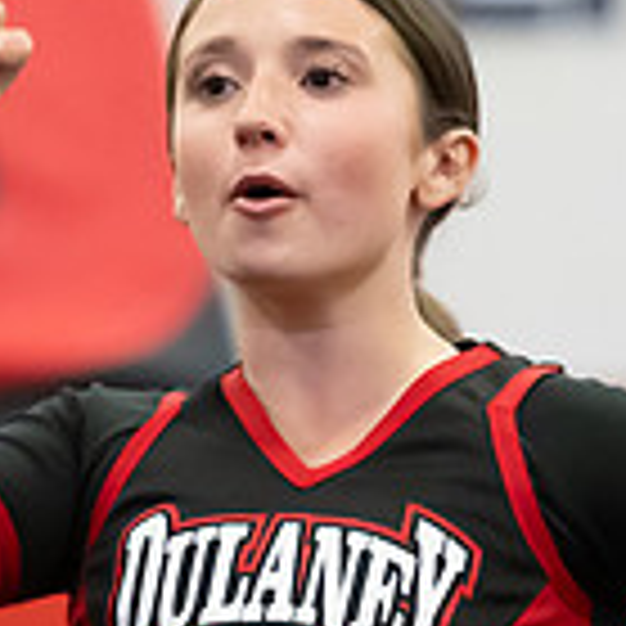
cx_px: 314
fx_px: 14792
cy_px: 769
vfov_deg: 2.4
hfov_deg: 2.4
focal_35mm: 723
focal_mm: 145
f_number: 2.8
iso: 5600
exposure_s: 1/400
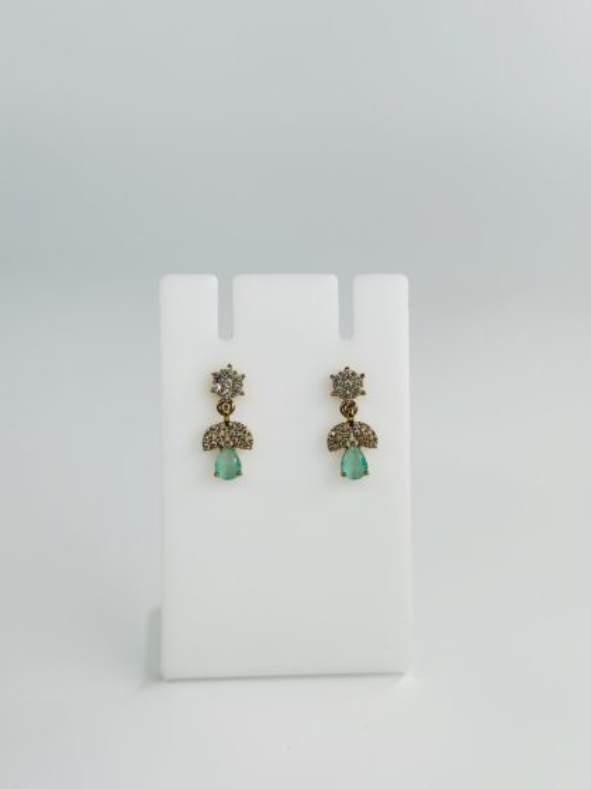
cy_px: 394
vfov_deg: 39.7
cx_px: 296
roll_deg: +1.1
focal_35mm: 48
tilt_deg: -20.0
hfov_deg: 30.3
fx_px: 1093
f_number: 1.78
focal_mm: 6.86
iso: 100
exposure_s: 1/2028
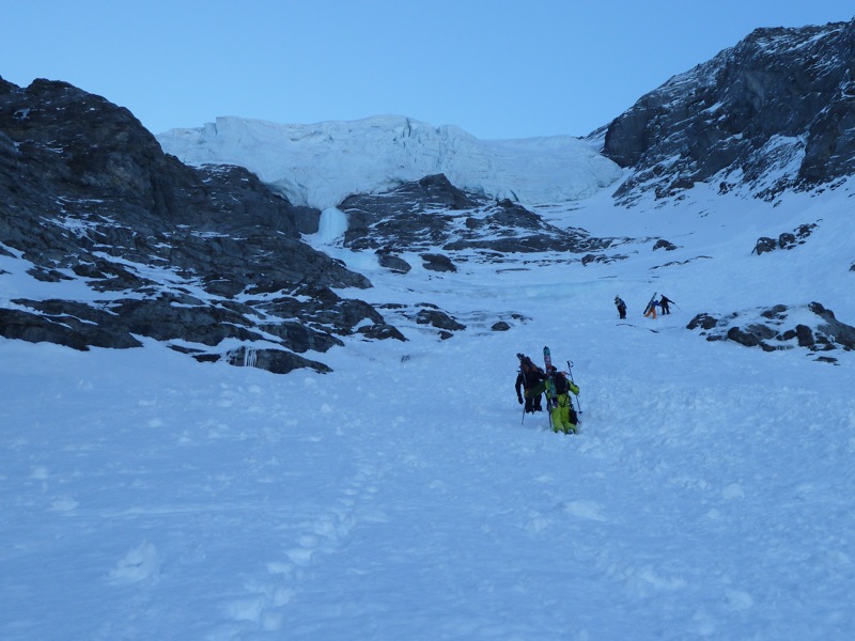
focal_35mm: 48
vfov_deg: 30.3
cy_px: 320
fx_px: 1186
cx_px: 428
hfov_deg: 39.7
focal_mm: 7.9
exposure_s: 1/320
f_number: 4
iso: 80
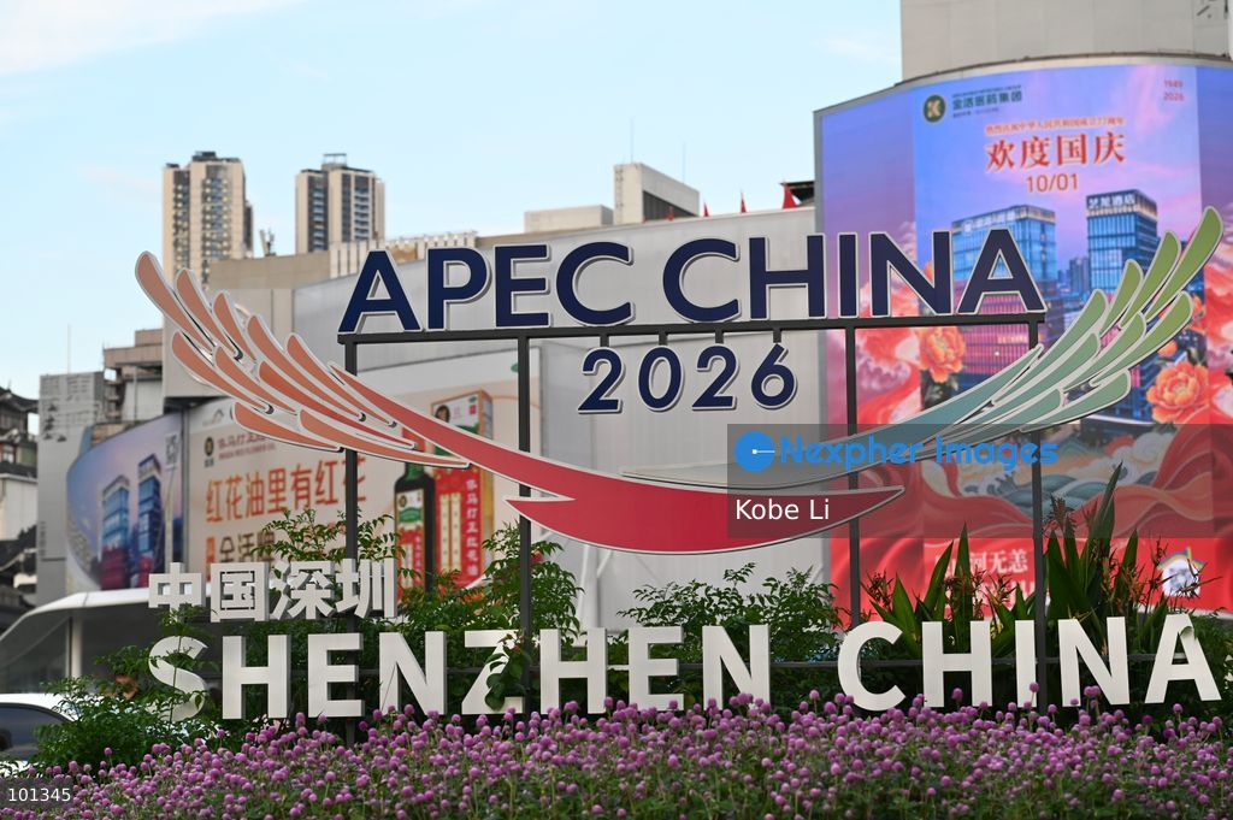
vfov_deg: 16.0
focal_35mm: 85
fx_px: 2909
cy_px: 410
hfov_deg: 23.9
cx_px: 616
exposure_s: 1/250
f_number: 5.6
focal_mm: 85
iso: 500
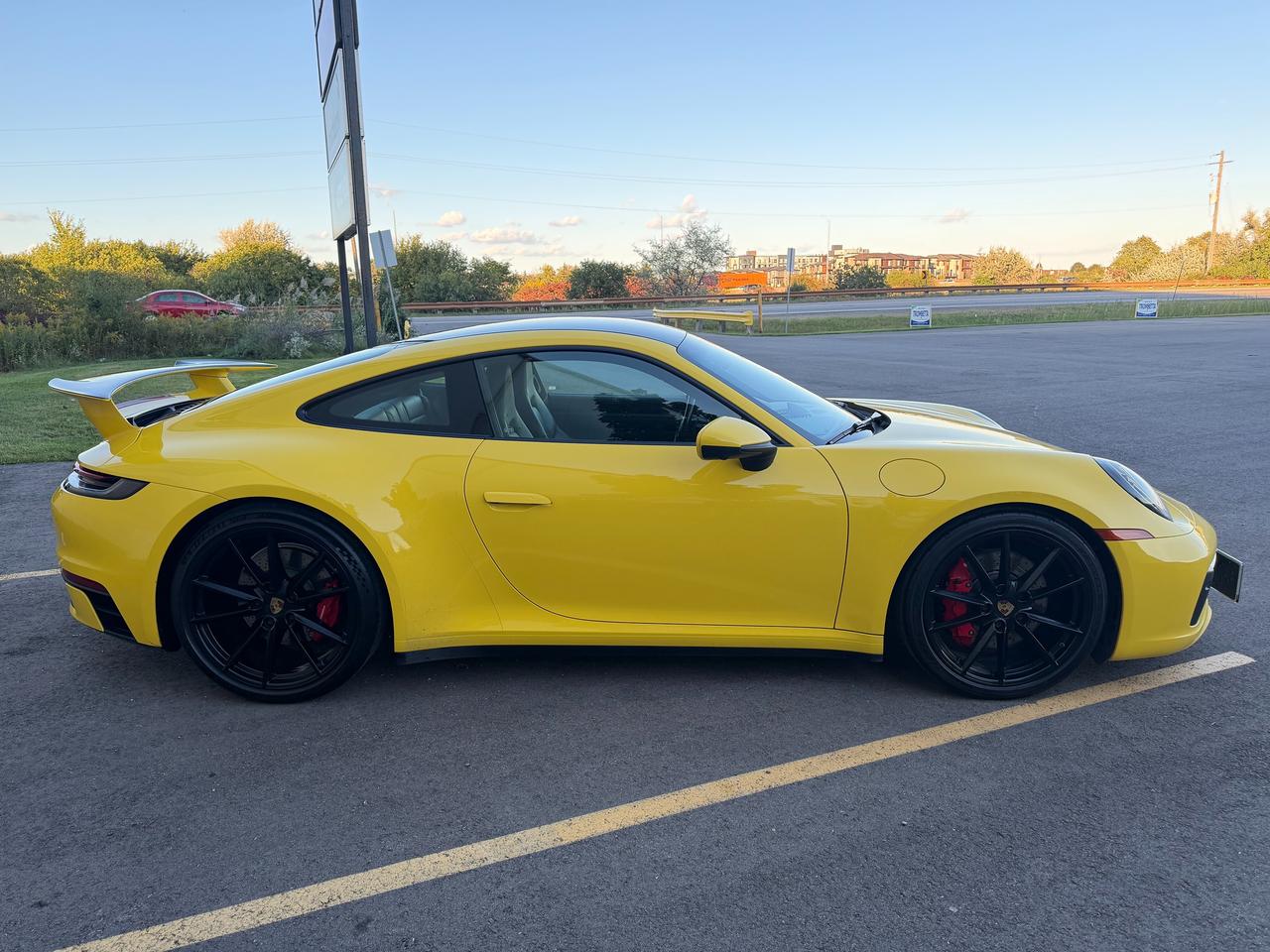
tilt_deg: -12.2
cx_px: 635
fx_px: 881
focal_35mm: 24
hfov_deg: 71.6
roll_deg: +1.2
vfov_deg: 56.8
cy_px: 476
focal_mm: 6.76
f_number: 1.78
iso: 100
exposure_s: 1/473
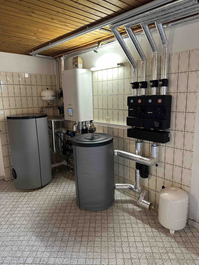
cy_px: 132
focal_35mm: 24
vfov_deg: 71.6
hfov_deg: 56.8
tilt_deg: -9.8
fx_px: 184
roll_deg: +2.2
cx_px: 100
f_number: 1.78
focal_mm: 6.86
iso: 400
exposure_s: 1/50
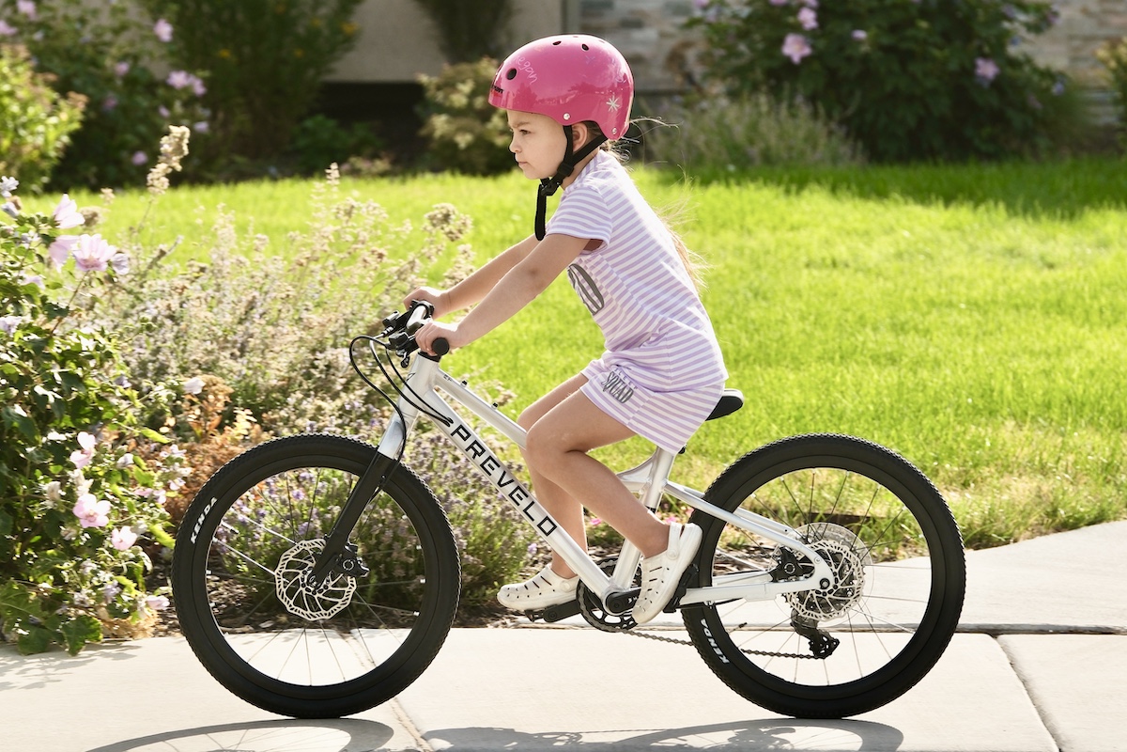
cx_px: 564
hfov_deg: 11.1
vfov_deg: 7.4
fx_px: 5822
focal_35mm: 186
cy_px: 376
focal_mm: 124.3
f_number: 5
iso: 125
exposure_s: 1/600
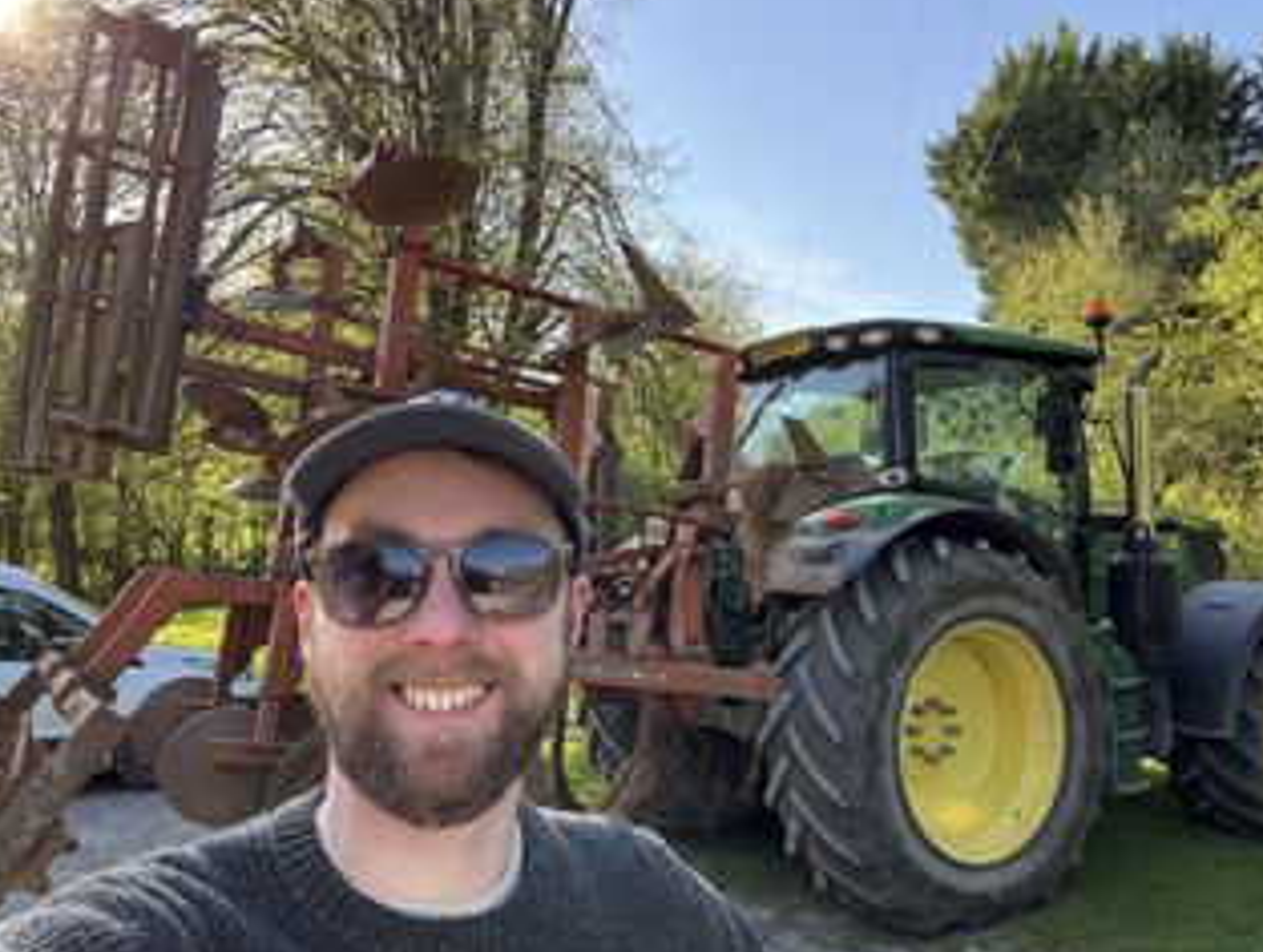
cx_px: 674
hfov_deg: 69.2
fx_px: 914
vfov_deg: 55.0
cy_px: 484
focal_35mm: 25
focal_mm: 2.69
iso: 32
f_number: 1.9
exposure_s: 1/159
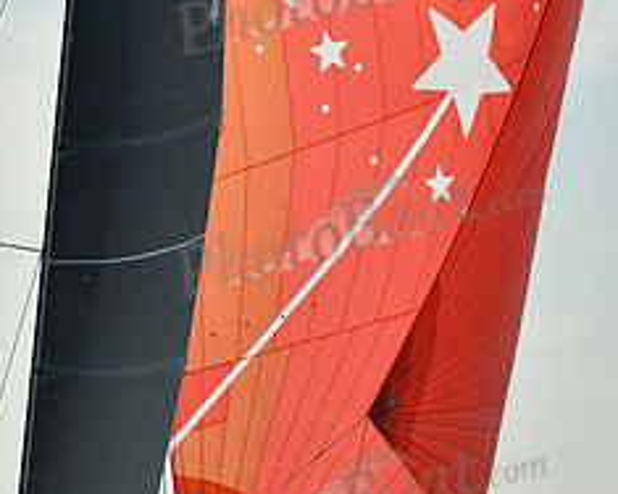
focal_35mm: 162
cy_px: 403
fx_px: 2963
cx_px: 42
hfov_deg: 11.8
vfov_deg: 9.5
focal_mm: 70
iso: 320
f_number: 10
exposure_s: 1/1250
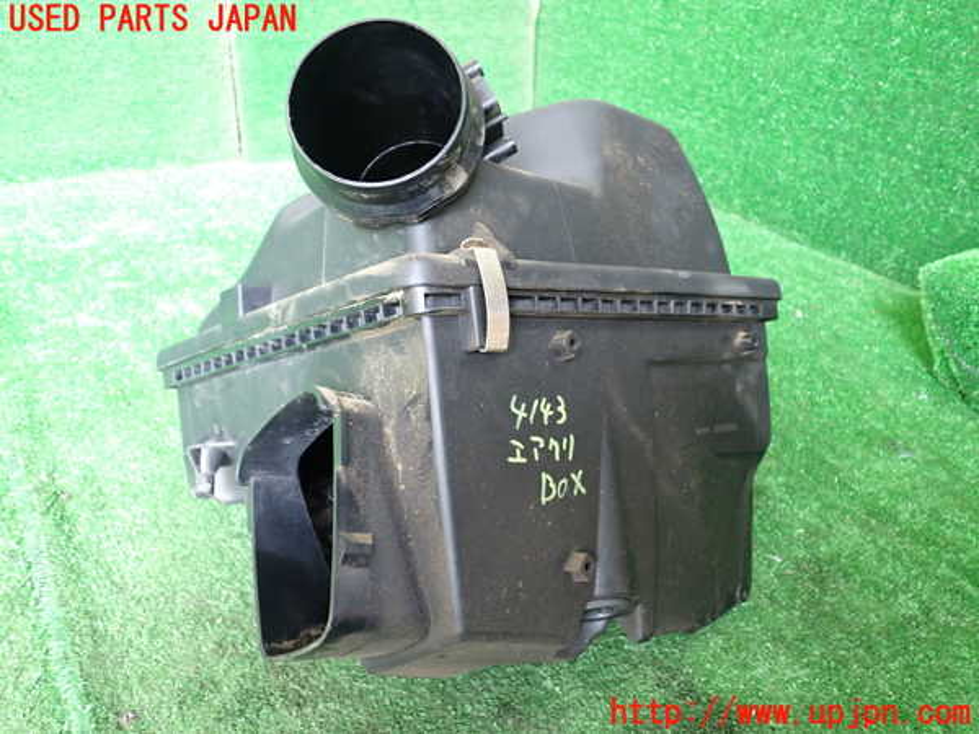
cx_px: 490
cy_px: 367
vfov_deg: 46.8
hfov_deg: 60.0
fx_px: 848
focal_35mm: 30
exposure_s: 1/30
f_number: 2.3
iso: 400
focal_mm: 5.4
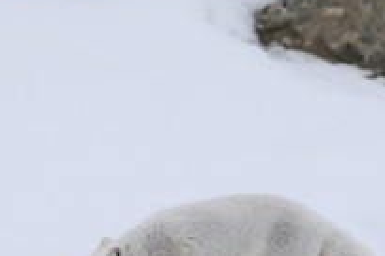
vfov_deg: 1.0
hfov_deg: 1.5
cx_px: 147
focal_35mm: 1420
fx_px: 15173
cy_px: 282
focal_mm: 400
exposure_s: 1/1250
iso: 2500
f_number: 4
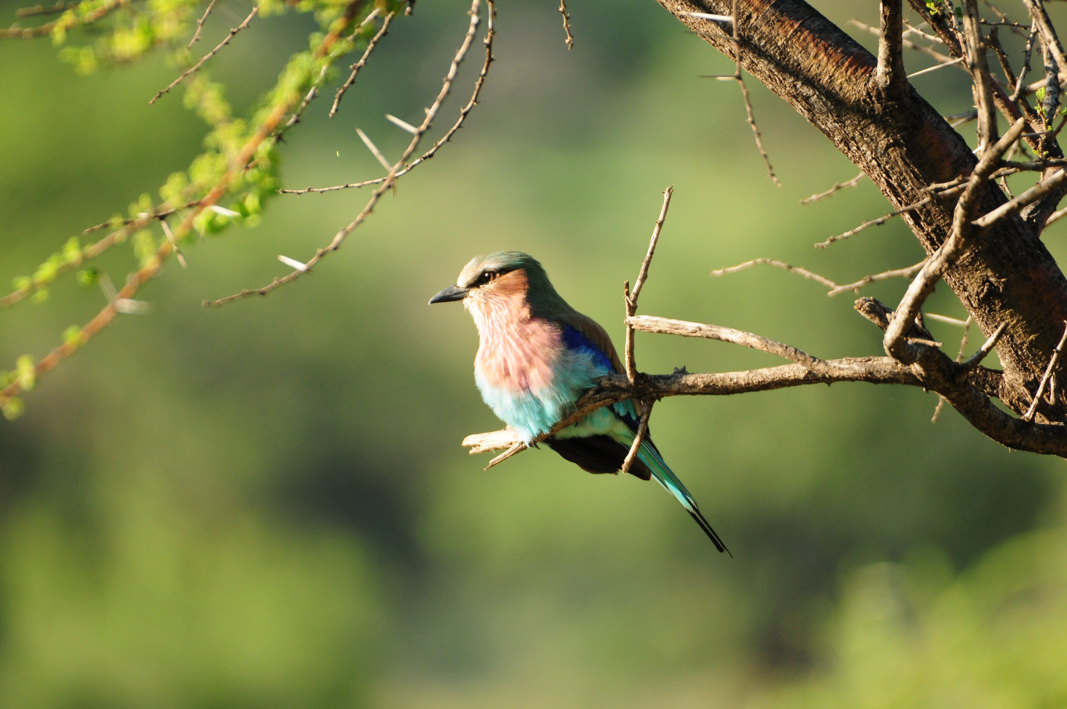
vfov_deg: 1.8
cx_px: 534
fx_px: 22202
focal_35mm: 750
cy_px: 354
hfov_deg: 2.8
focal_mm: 500
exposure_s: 1/750
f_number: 6.3
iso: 800
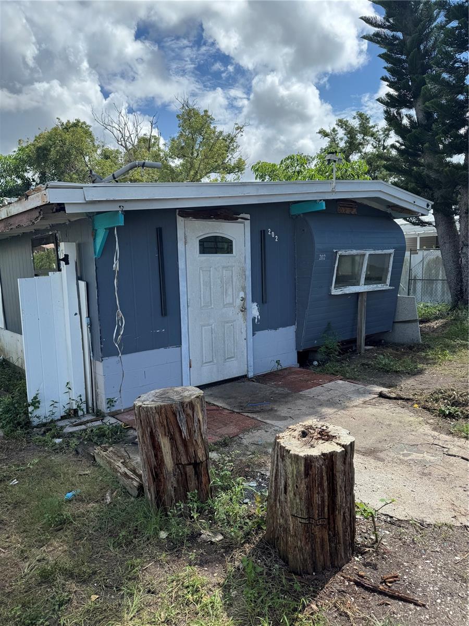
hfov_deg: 56.8
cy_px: 313
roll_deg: +2.1
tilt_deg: -5.8
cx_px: 234
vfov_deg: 71.6
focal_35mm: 24
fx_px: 434
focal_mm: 6.76
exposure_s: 1/3597
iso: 80
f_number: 1.78
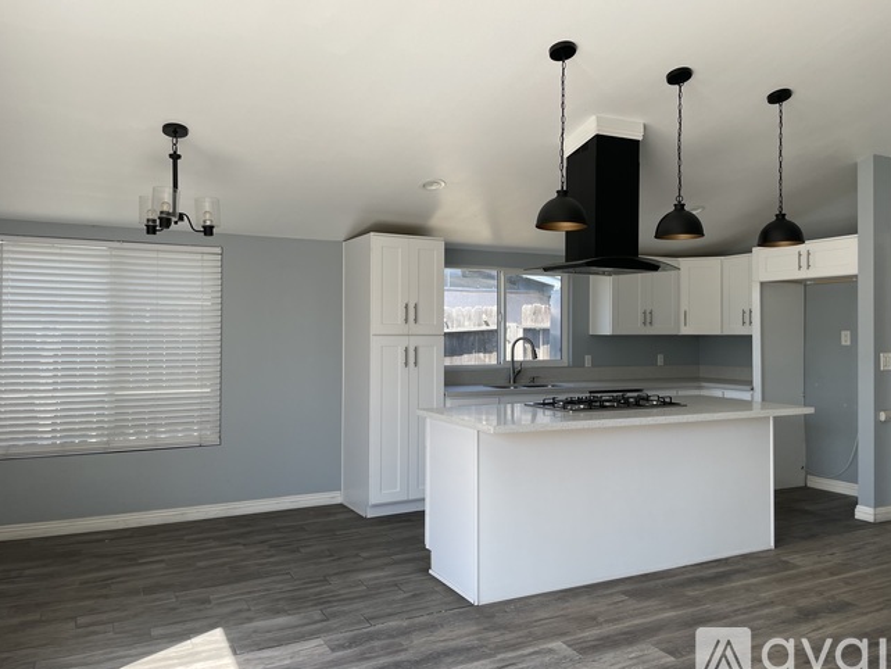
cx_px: 457
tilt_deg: +0.4
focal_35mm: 27
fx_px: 695
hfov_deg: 65.3
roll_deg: -0.4
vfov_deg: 51.4
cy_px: 336
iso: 32
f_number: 1.6
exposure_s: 1/180
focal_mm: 4.2
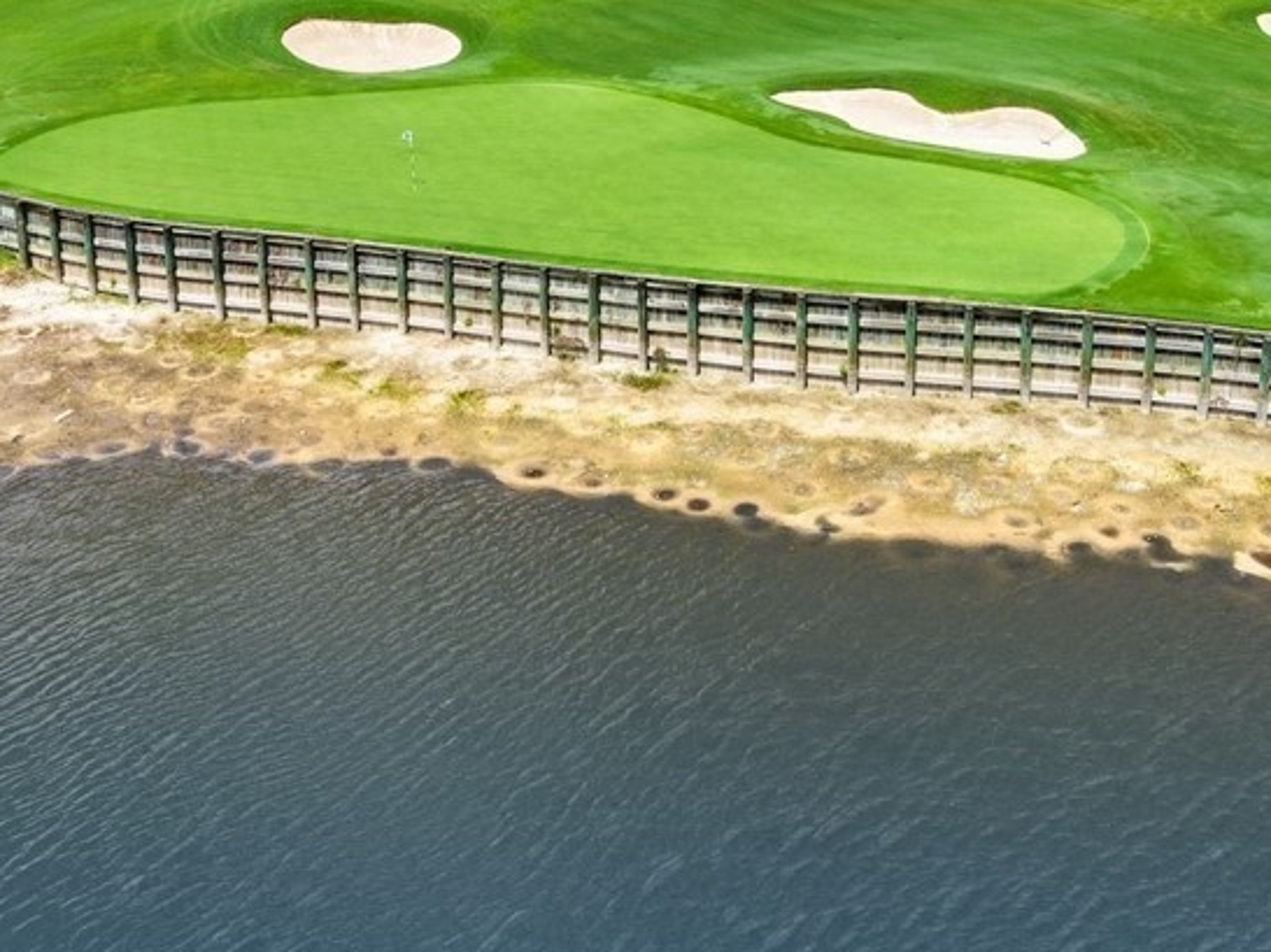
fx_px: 1652
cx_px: 662
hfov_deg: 42.1
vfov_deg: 30.8
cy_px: 111
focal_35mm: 45
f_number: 1.8
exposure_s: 1/4000
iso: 170
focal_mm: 8.67
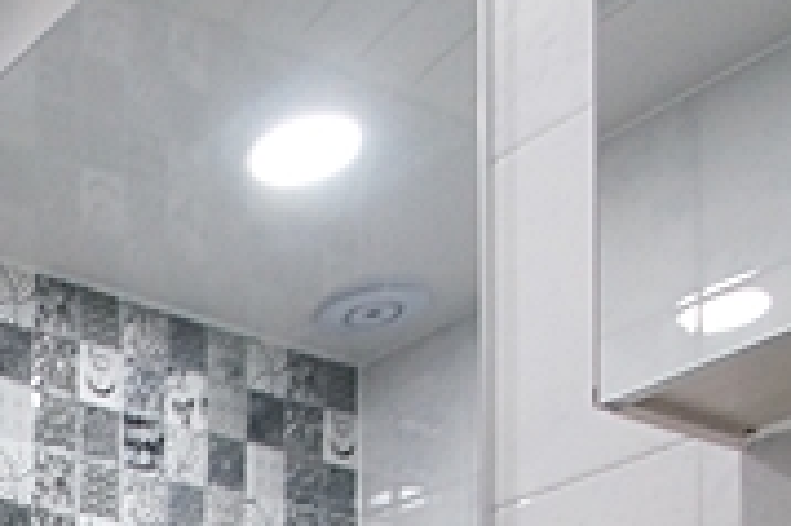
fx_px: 1471
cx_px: -274
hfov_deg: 25.4
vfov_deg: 16.1
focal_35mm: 67
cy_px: 1030
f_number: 4
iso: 800
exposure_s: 1/60
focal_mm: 10
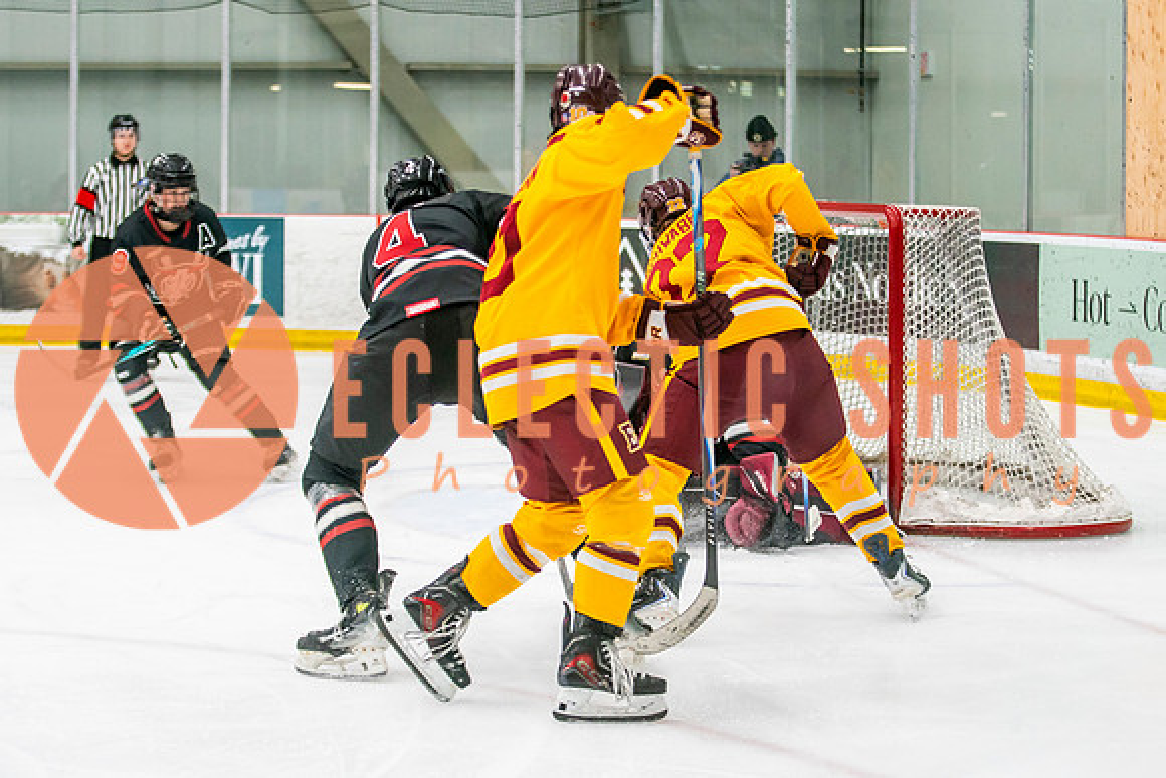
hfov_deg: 21.2
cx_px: 598
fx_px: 3111
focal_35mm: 96
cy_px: 321
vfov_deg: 14.2
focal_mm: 70
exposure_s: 1/640
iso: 2500
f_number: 2.8
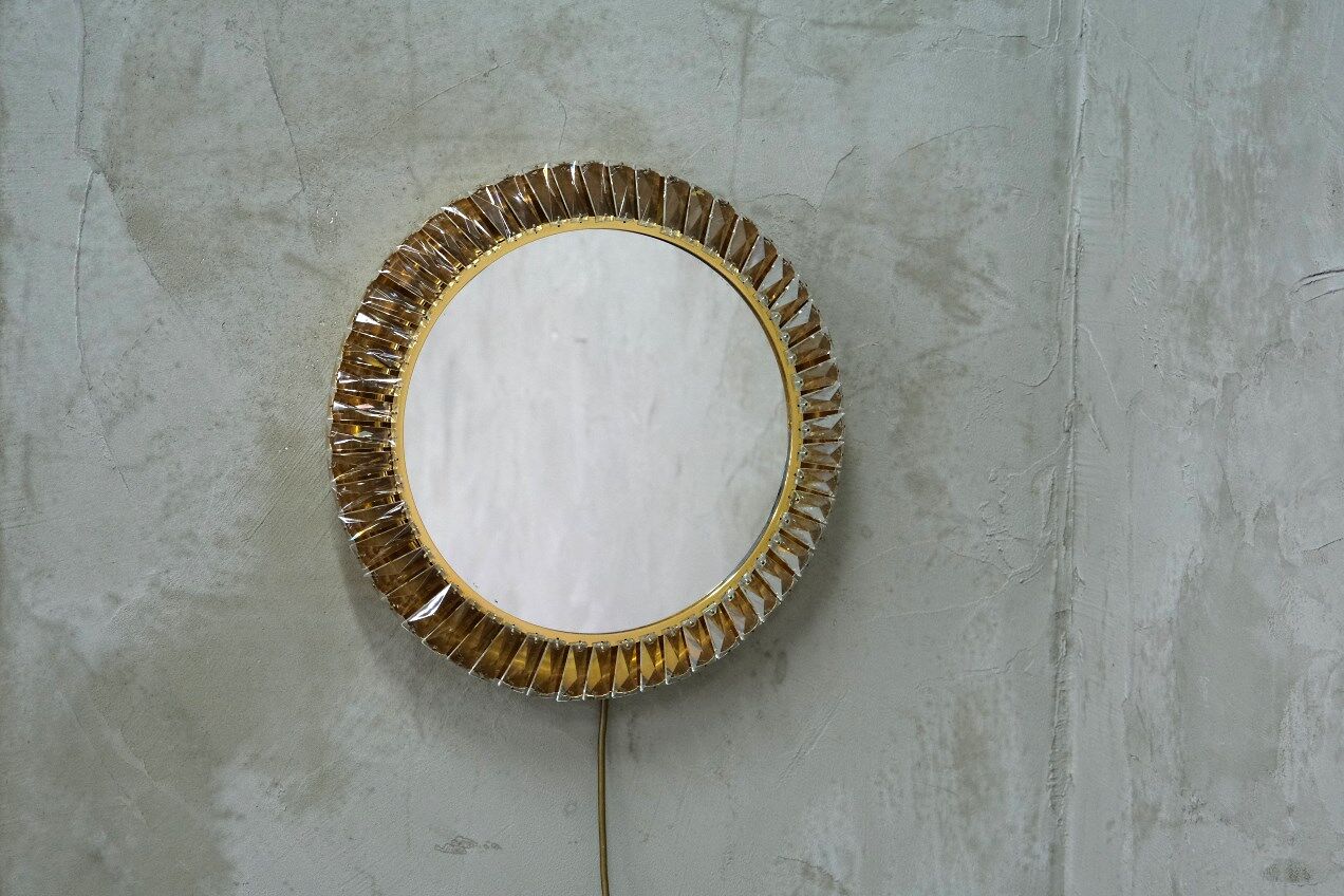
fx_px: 2389
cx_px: 672
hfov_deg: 31.4
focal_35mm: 64
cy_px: 448
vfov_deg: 21.2
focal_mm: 42.9
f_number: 4
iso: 2500
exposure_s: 1/60
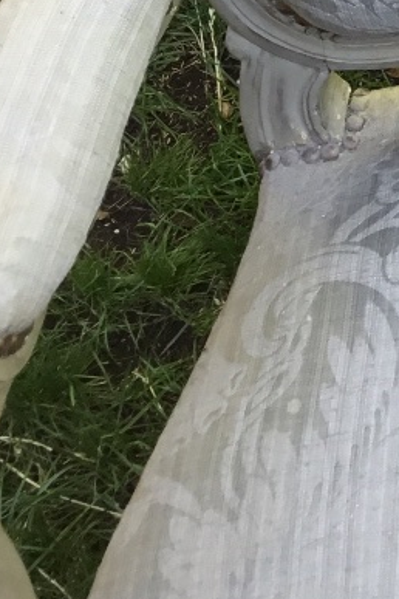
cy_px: -158
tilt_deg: -47.2
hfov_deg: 12.7
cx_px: 677
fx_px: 1662
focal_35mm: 100
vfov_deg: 19.0
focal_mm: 3.3
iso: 40
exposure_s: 1/100
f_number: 2.4
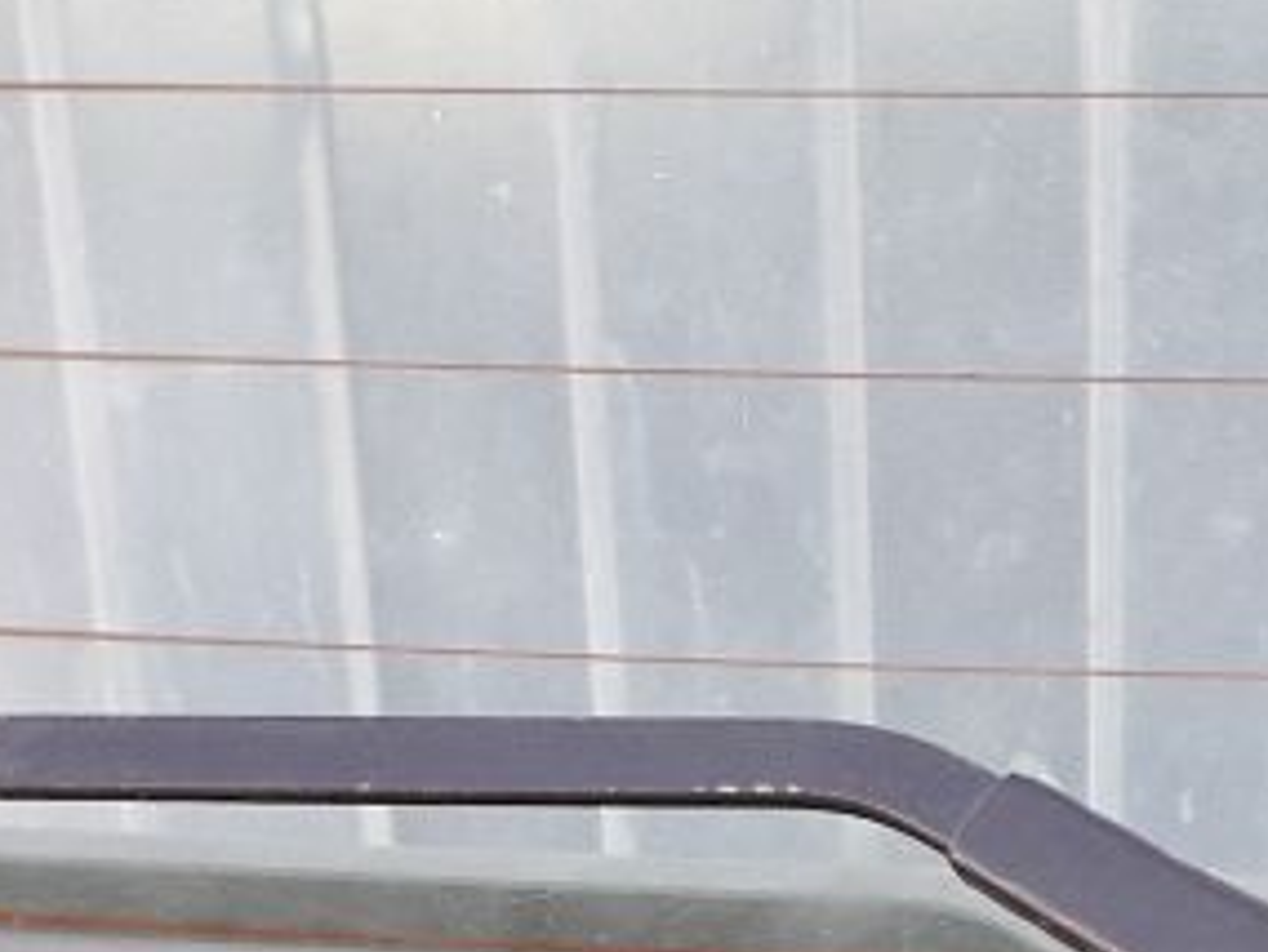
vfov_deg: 14.5
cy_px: 1321
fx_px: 3555
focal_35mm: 97
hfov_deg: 20.2
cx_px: 796
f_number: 1.9
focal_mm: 3.6
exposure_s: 1/100
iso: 64
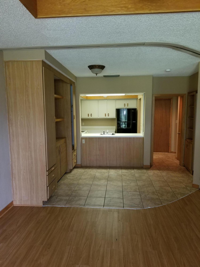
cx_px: 100
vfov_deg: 67.3
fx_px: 200
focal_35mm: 26
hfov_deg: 53.1
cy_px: 134
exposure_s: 1/20
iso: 160
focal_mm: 4.3
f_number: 1.7
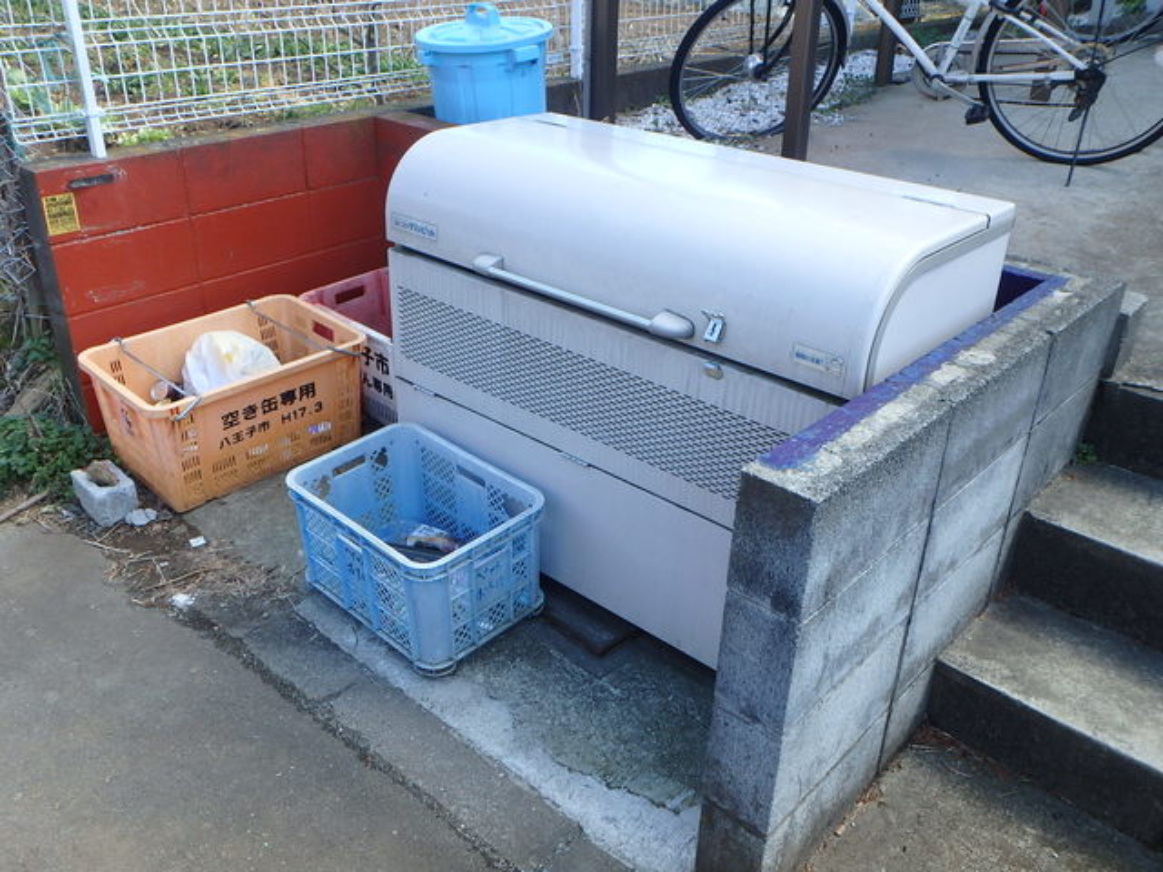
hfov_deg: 58.4
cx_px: 582
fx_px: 1042
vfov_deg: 45.4
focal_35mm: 31
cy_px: 436
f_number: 4.7
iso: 125
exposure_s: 1/100
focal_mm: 5.6
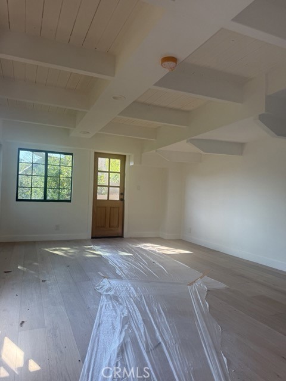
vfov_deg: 71.6
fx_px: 264
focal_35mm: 24
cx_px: 143
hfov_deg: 56.8
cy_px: 190
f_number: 1.78
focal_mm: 6.76
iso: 80
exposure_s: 1/176
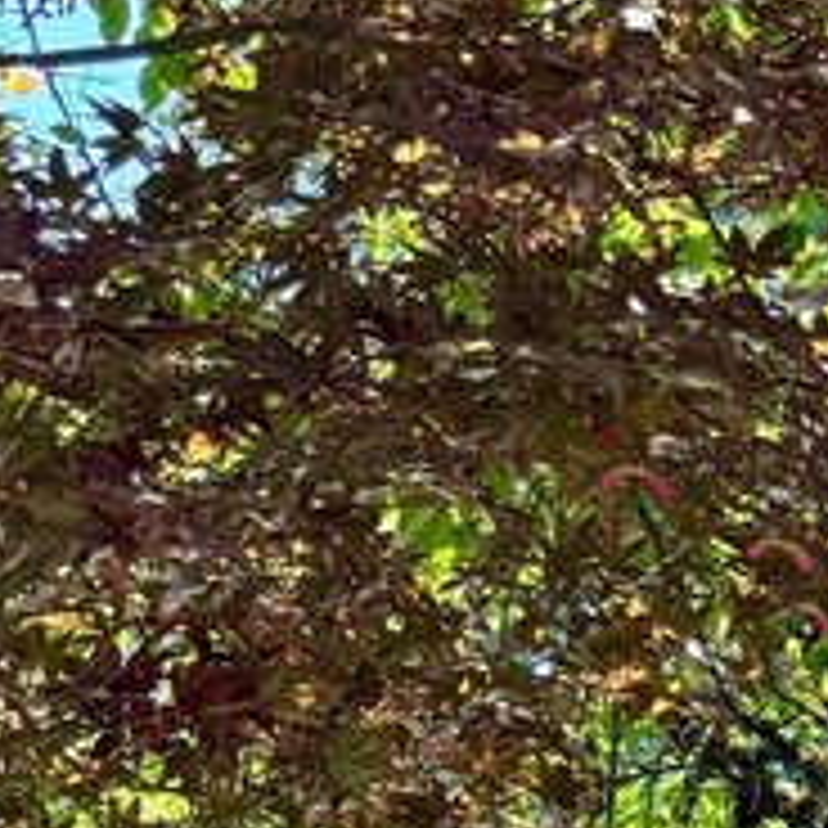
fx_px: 4059
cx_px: -549
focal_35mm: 150
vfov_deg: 11.0
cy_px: 1431
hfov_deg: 11.0
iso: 50
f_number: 1.6
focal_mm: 5.96
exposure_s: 1/303
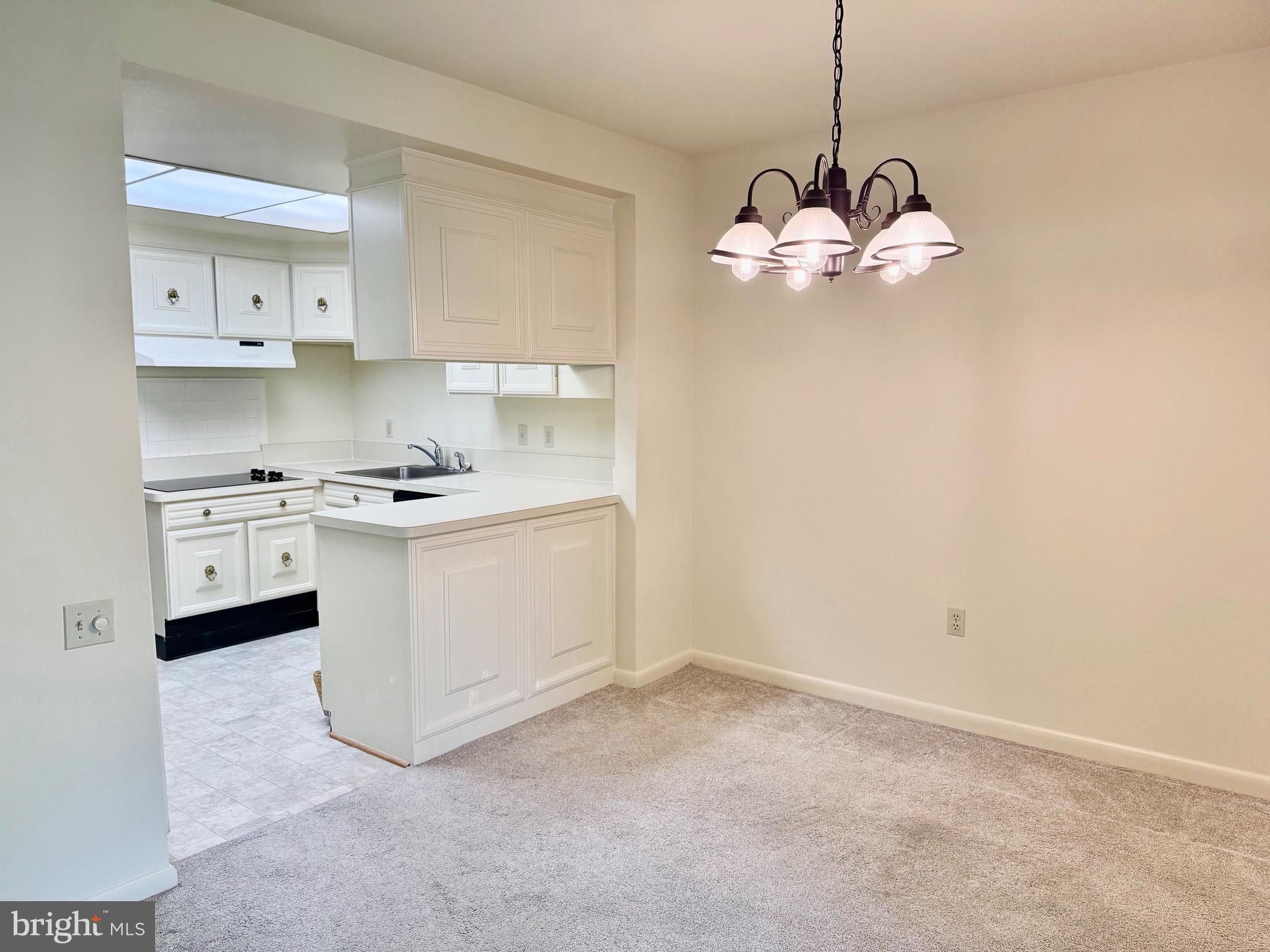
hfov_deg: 71.6
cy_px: 476
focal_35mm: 24
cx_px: 635
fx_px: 881
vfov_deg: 56.8
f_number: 1.78
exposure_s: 1/234
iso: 160
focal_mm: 6.76
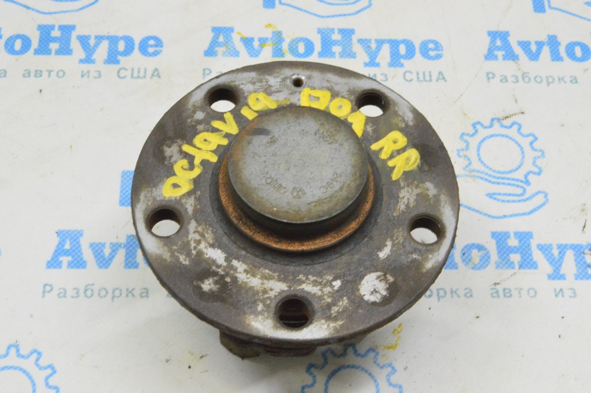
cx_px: 296
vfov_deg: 22.6
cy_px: 196
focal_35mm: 60
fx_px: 984
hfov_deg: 33.4
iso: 6400
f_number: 20
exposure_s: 1/15
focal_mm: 40
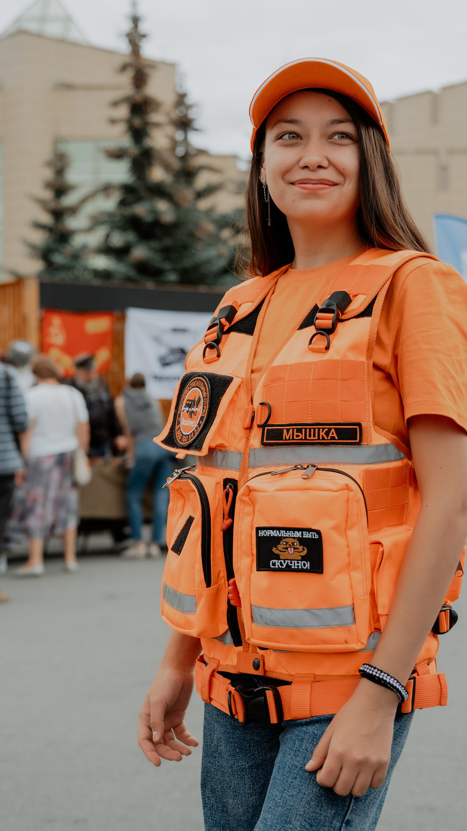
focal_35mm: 60
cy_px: 416
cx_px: 278
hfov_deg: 20.0
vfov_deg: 34.9
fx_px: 1321
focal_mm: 38
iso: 160
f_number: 3.2
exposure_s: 1/800
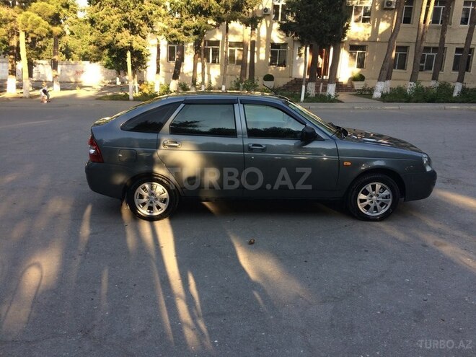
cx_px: 238
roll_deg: -4.0
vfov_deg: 48.2
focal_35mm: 29
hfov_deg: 61.7
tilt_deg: -14.7
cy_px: 178
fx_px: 399
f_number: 2.2
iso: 32
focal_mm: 4.15
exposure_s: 1/281
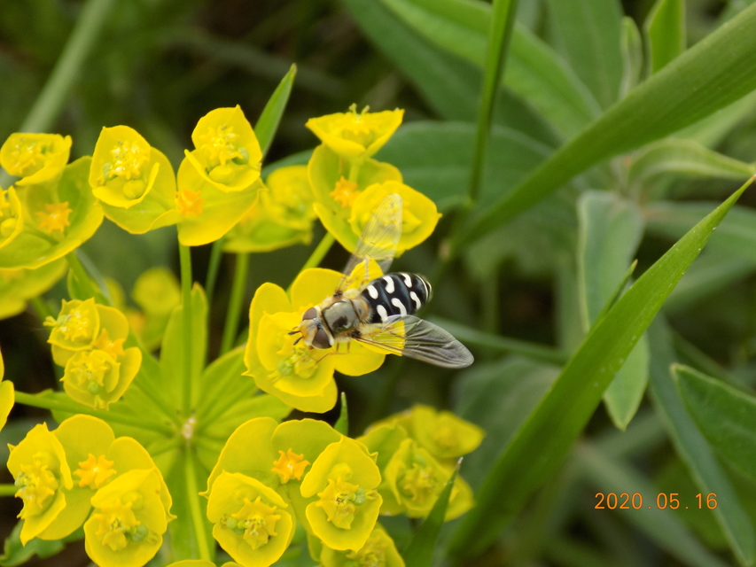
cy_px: 284
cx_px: 378
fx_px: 2577
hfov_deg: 16.7
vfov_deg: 12.6
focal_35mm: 118
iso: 80
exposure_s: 1/50
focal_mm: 20.9
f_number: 4.8
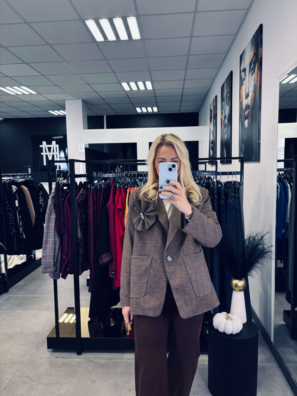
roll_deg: +0.6
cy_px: 198
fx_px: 297
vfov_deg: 67.3
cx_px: 148
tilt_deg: -3.7
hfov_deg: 53.1
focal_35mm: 26
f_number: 1.6
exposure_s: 1/50
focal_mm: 5.96
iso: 80
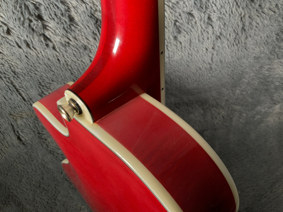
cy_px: 106
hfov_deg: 61.7
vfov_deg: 48.2
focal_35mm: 29
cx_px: 142
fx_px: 237
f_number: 1.8
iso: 32
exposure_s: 1/104
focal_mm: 3
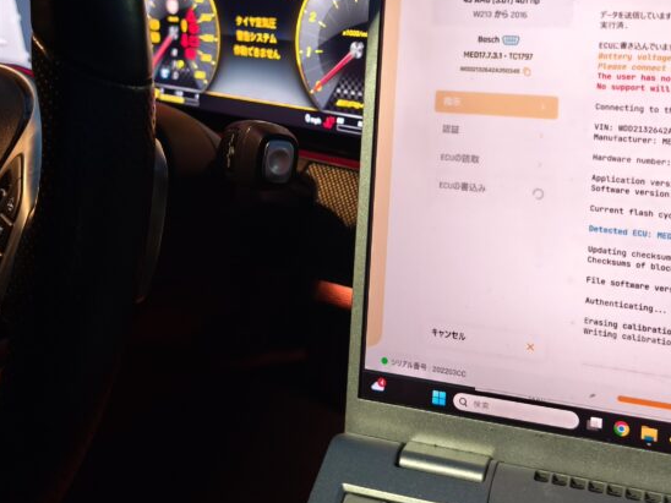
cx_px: 367
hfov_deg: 43.8
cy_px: 80
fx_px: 834
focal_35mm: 43
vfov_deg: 32.4
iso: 1000
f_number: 1.6
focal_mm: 6.57
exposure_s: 1/25
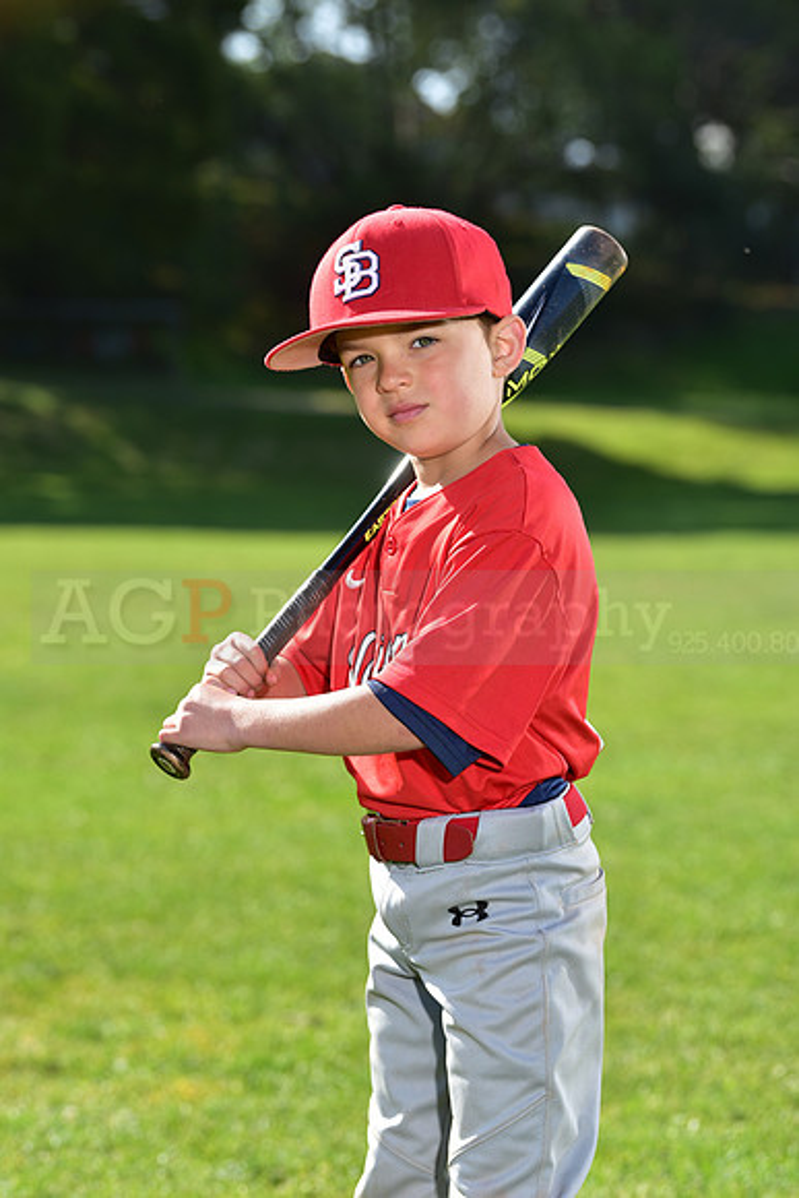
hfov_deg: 11.8
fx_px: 3859
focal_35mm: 116
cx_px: 400
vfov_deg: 17.6
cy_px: 599
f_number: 5
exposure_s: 1/250
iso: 80
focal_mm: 116
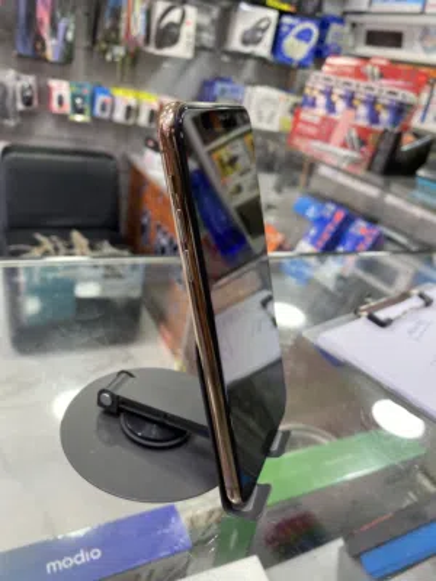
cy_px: 290
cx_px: 218
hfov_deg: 53.1
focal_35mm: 26
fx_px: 437
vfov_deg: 67.3
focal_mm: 4.25
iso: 80
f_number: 1.8
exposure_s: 1/121
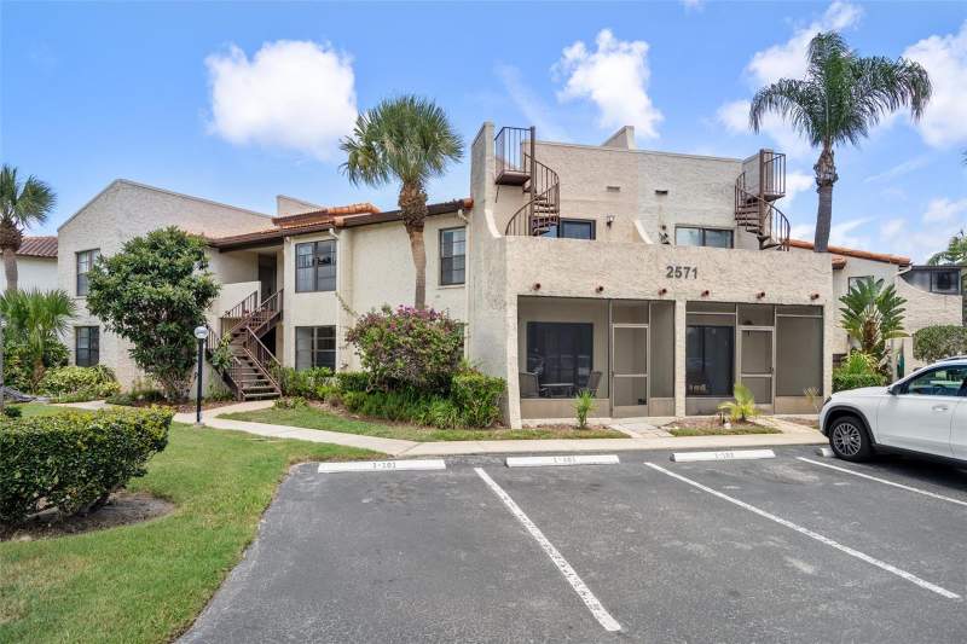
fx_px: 537
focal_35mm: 20
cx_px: 484
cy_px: 322
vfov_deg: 61.9
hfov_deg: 84.0
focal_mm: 20
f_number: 8
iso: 320
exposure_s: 1/400
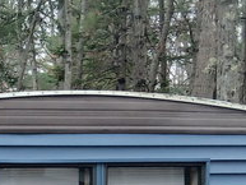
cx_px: -157
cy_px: 314
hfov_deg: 13.2
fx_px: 981
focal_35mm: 138
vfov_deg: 10.2
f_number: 1.8
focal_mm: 3.98
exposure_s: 1/60
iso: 64
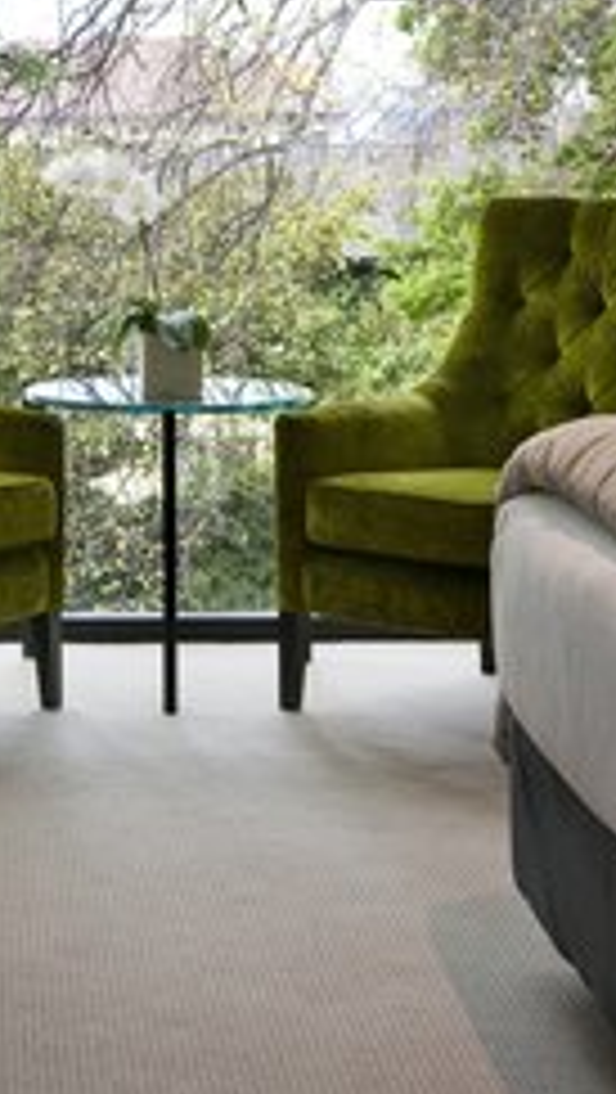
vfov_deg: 24.1
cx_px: -18
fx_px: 2522
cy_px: 252
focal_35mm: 87
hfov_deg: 13.7
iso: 100
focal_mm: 42
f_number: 11
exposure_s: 1
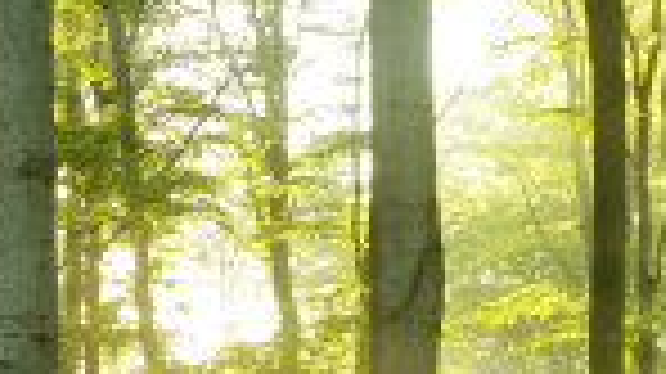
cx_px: 418
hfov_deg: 13.0
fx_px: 2912
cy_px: 509
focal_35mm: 165
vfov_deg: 7.3
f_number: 16
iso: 100
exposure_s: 1/3
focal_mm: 38
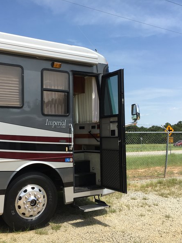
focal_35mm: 39
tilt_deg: +2.2
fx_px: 273
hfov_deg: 36.5
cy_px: 121
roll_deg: +1.8
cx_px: 62
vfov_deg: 47.9
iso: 25
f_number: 2.2
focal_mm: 4.15
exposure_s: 1/1282
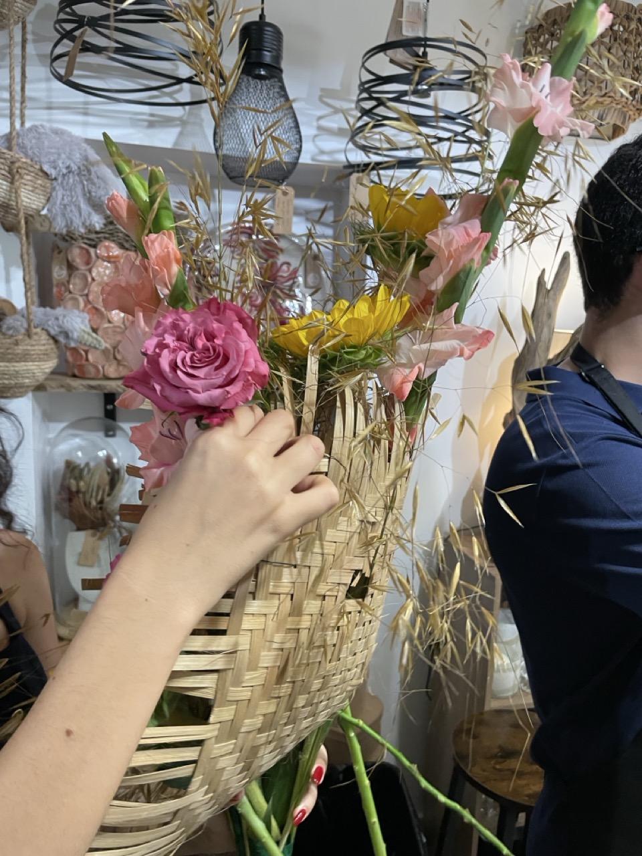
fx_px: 643
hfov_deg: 53.1
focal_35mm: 26
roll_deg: -2.8
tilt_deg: -10.1
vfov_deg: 67.3
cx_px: 321
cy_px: 428
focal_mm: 4.2
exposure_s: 1/50
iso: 160
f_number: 1.6
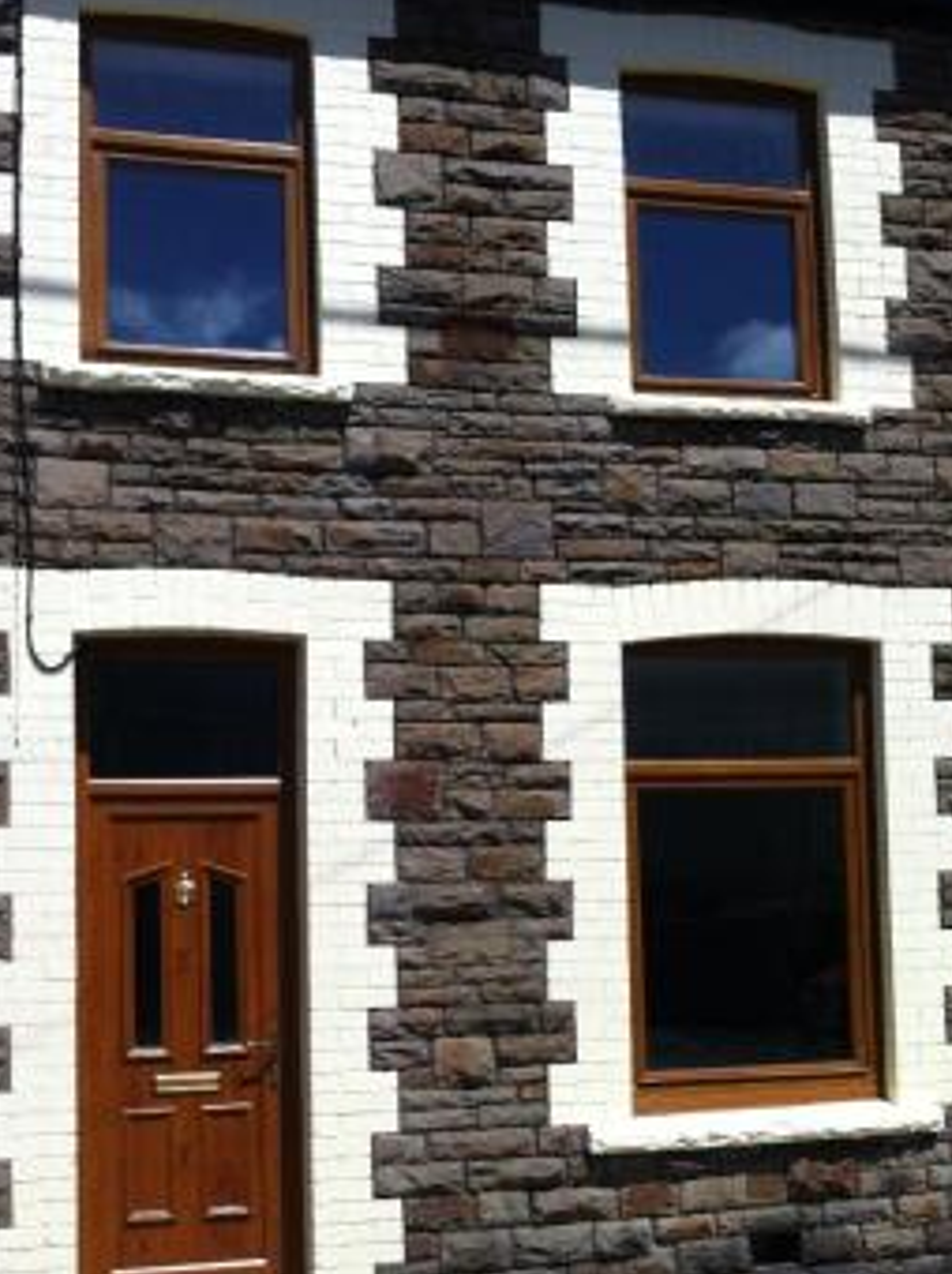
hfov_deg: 32.1
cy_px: 778
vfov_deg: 41.9
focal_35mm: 45
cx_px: 409
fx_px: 1654
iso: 80
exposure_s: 1/2320
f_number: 2.8
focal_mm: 3.85
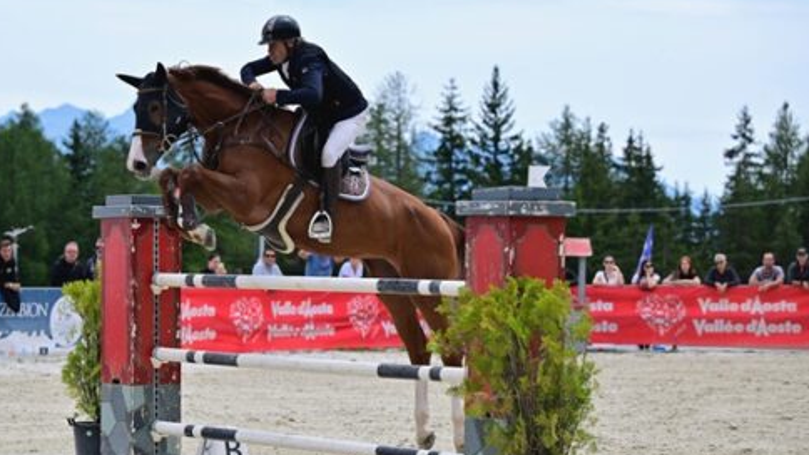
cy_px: 284
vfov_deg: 9.6
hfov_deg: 17.0
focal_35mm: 126
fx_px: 2702
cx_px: 303
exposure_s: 1/1250
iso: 100
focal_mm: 91
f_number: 3.2
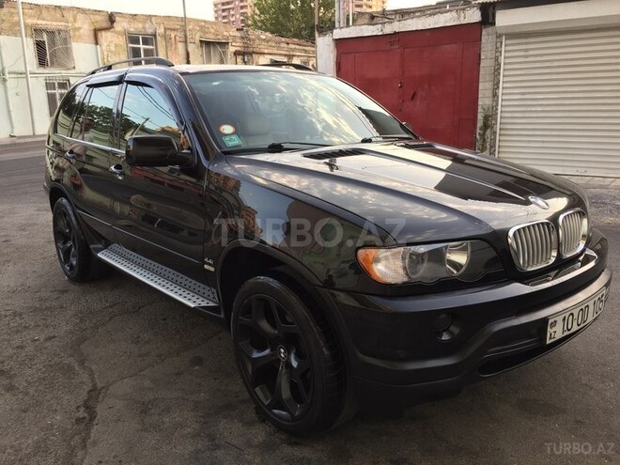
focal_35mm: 29
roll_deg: +1.2
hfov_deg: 61.7
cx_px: 310
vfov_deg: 48.2
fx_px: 519
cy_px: 232
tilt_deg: -12.8
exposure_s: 1/50
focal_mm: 4.15
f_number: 2.2
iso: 32
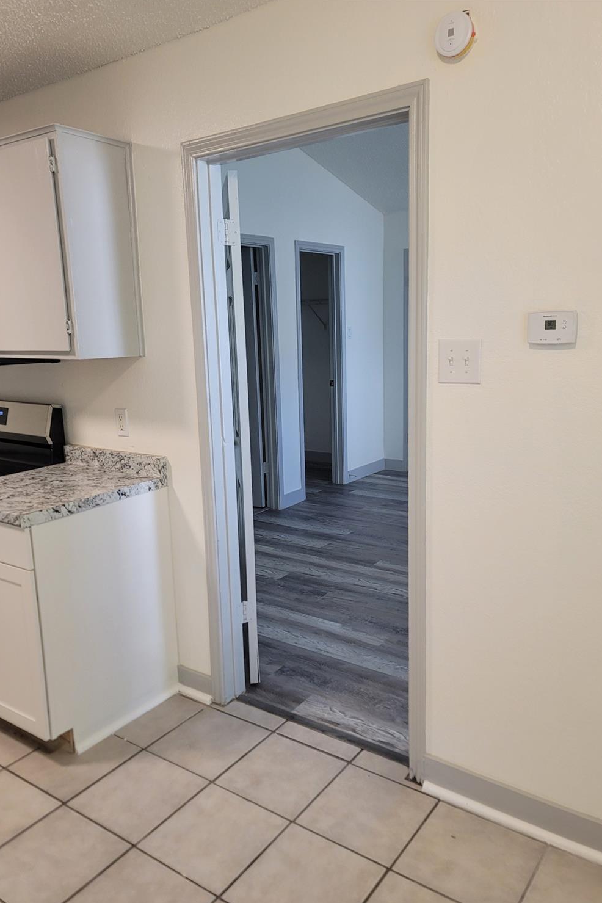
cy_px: 466
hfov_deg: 47.9
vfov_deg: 67.4
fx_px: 677
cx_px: 299
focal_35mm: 27
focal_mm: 7
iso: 160
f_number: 1.8
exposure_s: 1/60.2
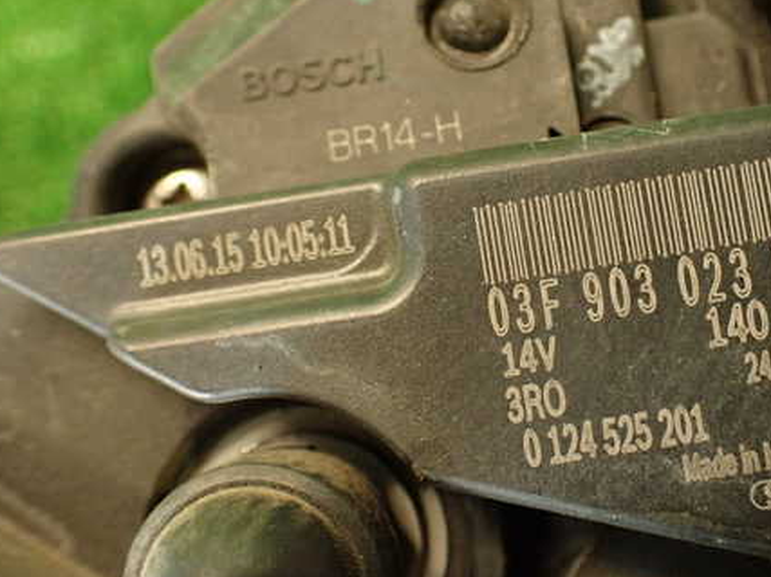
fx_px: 1002
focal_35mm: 45
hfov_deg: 41.8
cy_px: 252
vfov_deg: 32.1
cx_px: 486
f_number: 2.4
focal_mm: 5.79
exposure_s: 1/30
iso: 640
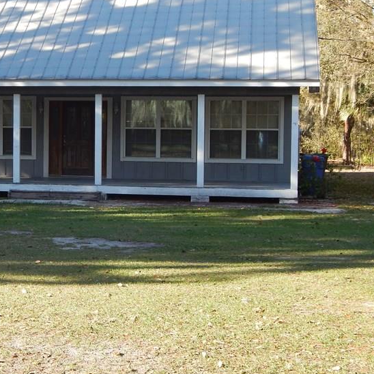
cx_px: 66
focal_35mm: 81
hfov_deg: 21.1
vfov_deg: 21.4
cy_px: 162
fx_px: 990
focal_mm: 8.6
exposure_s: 1/200
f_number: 3.7
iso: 125
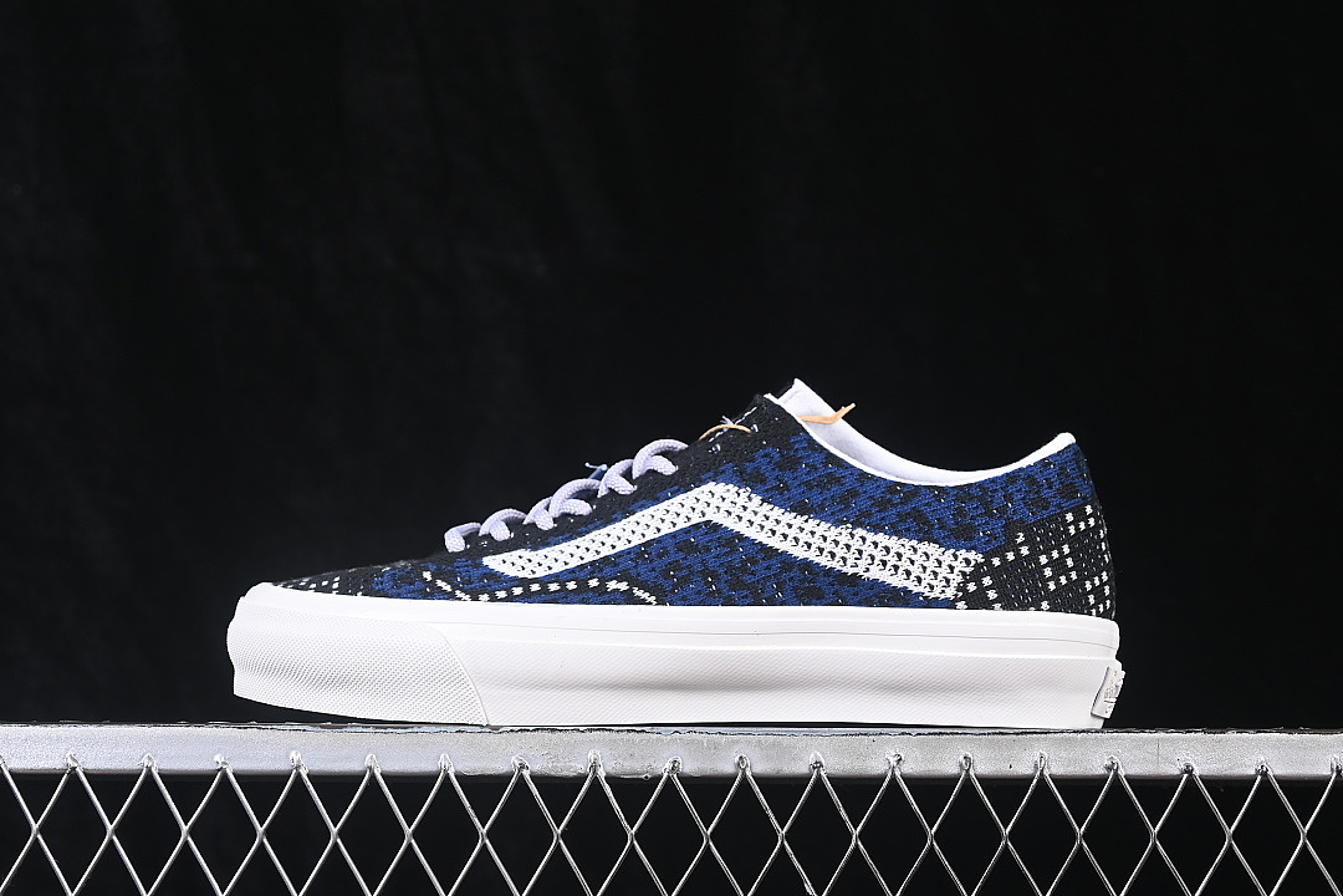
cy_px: 448
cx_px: 672
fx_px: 2798
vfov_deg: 18.2
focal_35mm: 75
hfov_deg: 27.0
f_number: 6.3
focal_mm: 50
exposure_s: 1/60
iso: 160
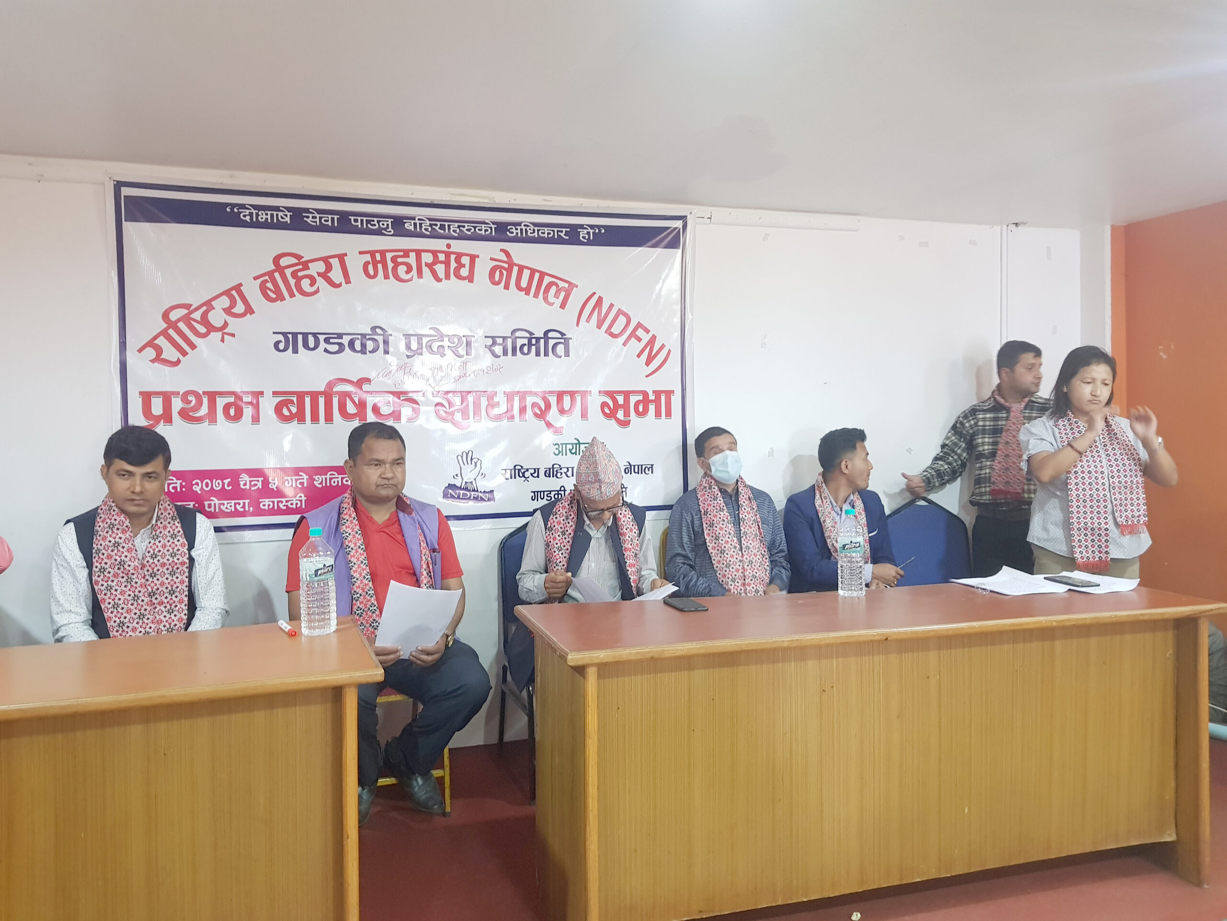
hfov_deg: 67.3
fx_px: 922
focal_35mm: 26
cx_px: 614
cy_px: 460
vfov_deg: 53.1
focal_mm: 4.2
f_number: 1.7
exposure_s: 1/14
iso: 250
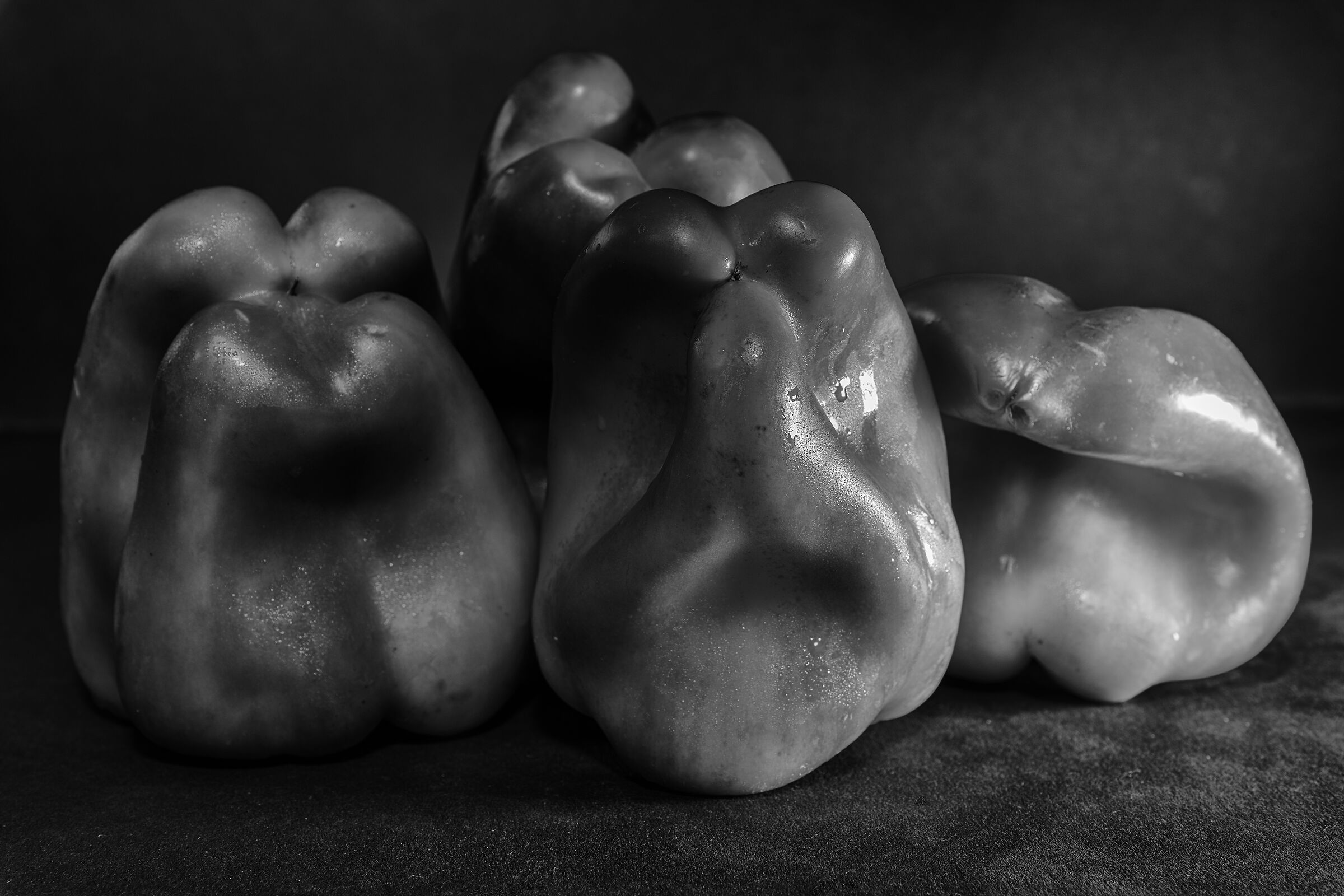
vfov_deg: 23.4
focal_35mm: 58
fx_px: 2165
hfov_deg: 34.5
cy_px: 448
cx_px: 672
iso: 64
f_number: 10
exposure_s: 6
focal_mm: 58
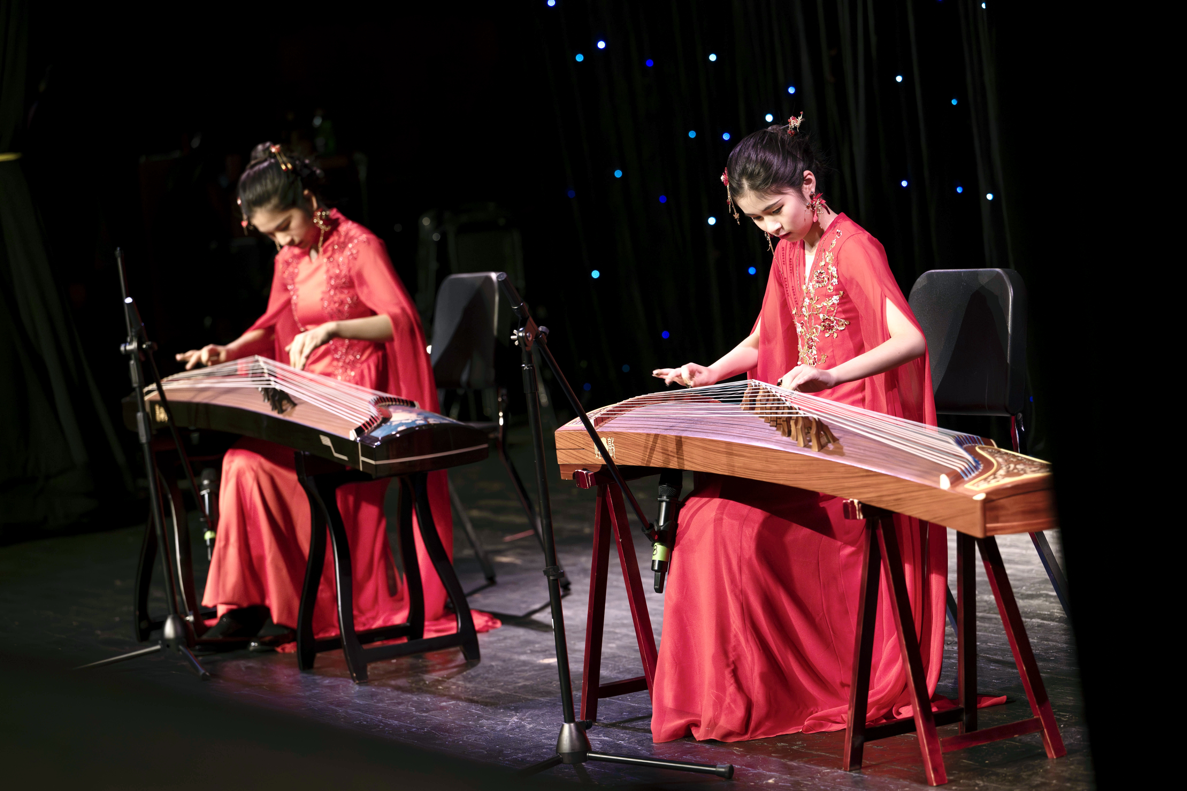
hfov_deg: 17.1
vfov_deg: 11.4
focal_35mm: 120
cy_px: 396
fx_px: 3956
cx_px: 594
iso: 3200
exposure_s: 1/500
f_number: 3.2
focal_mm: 120
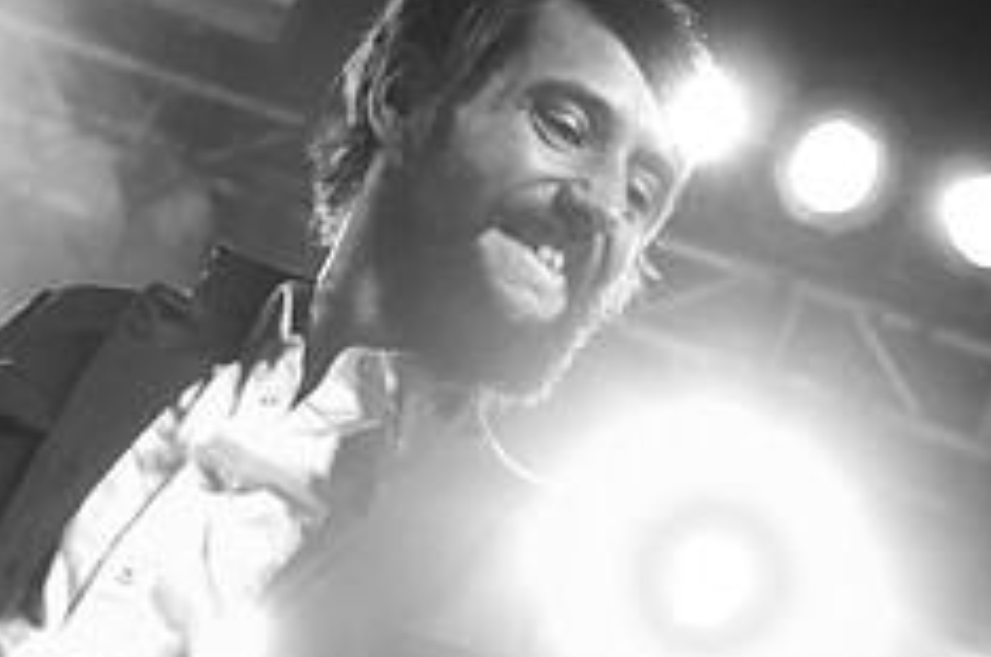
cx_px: 479
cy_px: 587
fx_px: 3578
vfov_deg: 10.4
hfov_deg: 15.8
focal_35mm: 130
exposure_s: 1/160
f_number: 3.8
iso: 1000
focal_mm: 35
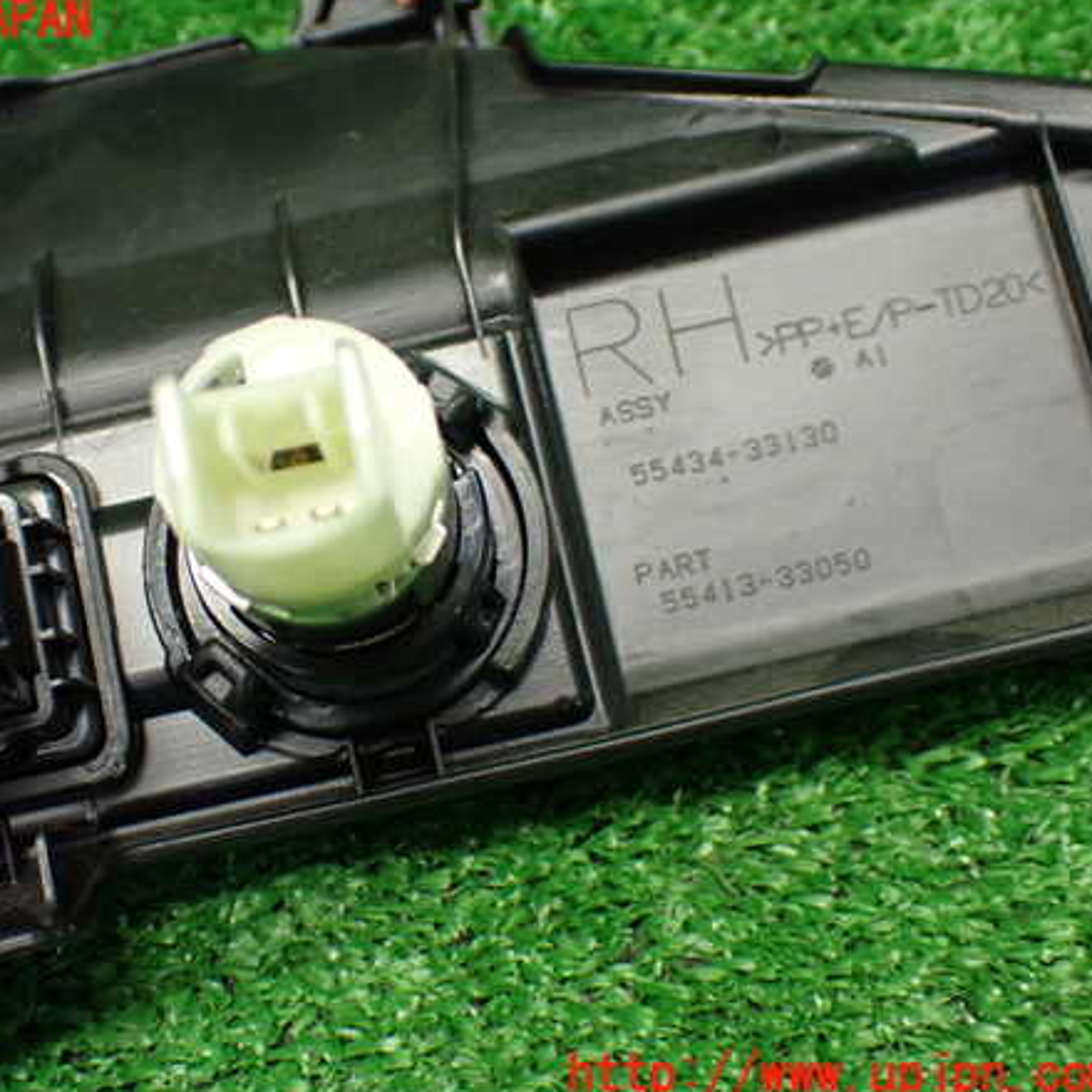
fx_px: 1892
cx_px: 385
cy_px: 548
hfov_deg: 32.0
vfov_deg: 32.2
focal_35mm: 53
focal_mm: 7.84
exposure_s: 1/80
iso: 800
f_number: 2.9
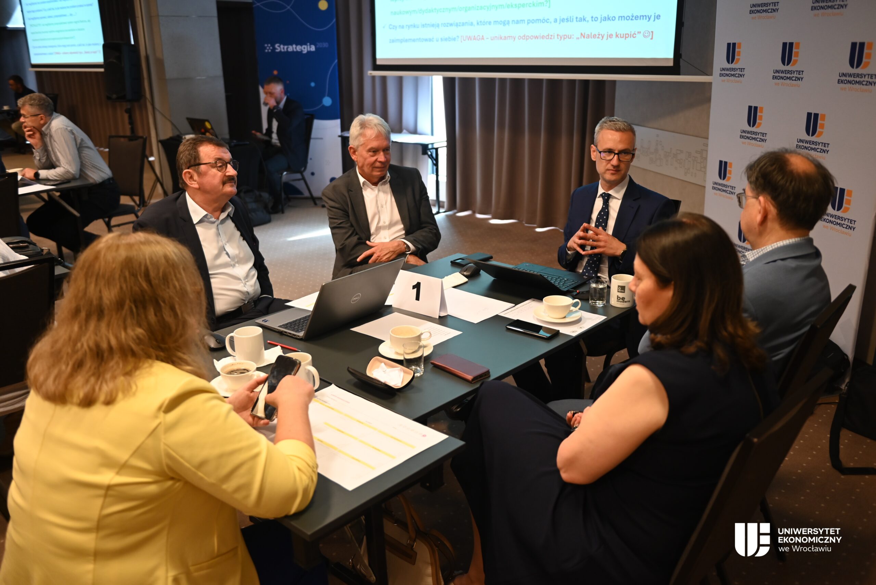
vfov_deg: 42.4
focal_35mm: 31
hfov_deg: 60.3
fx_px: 755
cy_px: 292
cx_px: 438
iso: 1000
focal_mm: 31
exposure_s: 1/160
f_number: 2.8
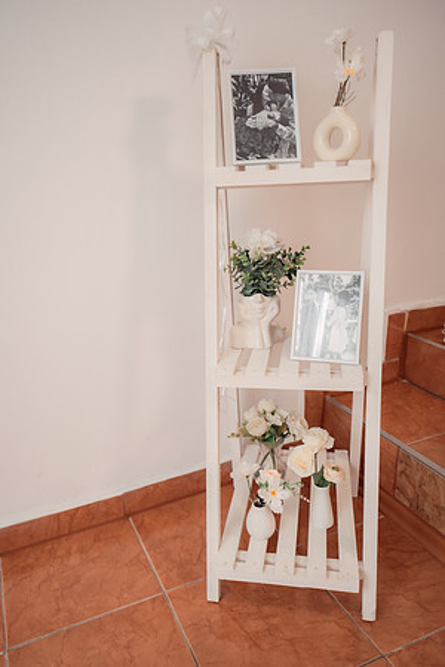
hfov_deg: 43.6
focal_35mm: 30
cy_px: 334
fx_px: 556
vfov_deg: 61.9
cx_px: 222
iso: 1250
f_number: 3.5
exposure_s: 1/160
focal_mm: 30
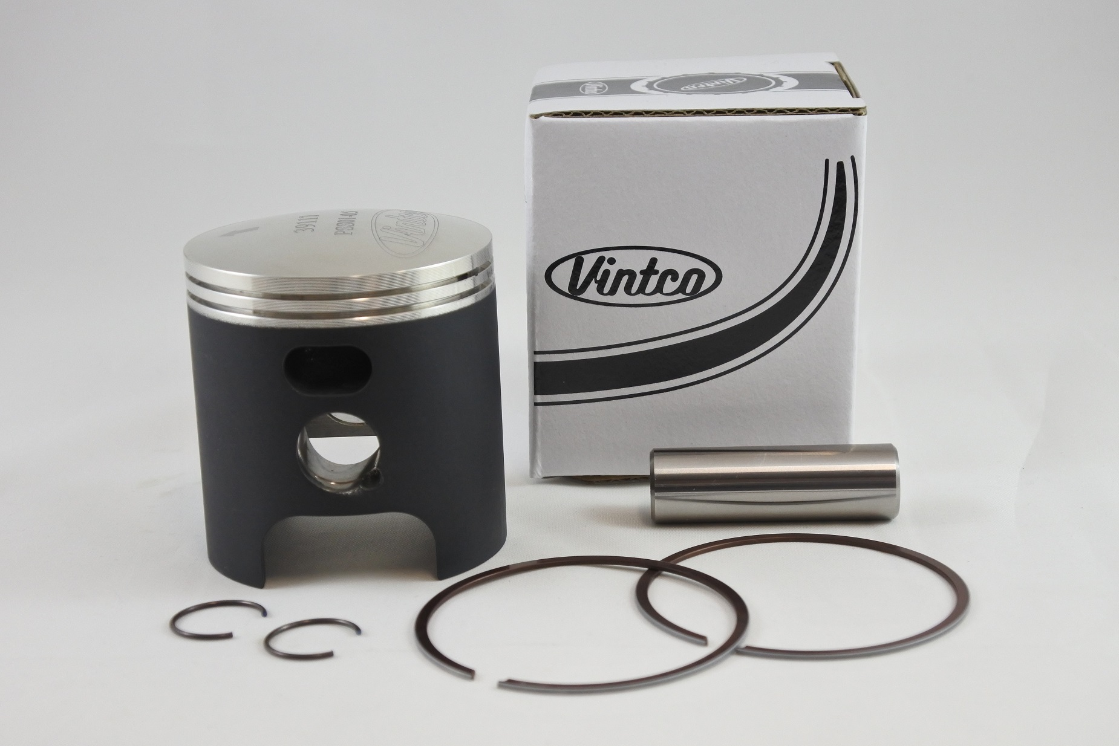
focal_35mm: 60
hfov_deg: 33.4
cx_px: 560
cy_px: 373
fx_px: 1865
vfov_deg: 22.6
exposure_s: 1/125
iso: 500
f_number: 4.8
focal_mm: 22.3
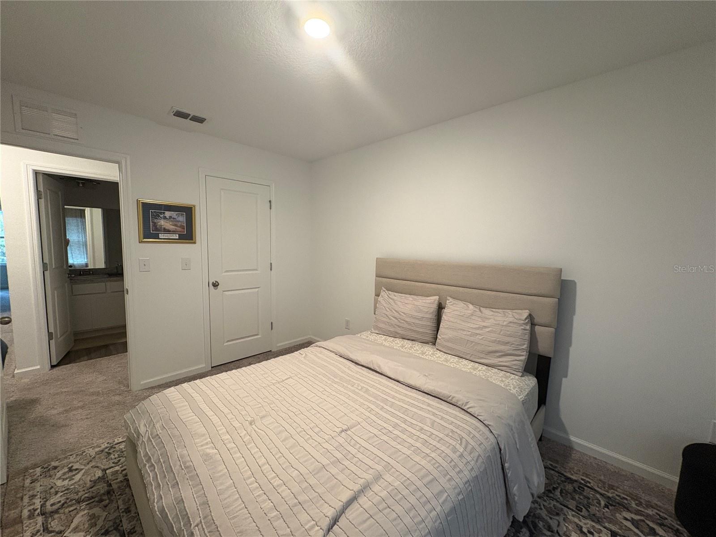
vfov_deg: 85.7
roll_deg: +0.1
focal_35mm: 14
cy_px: 268
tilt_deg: -3.9
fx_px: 290
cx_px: 358
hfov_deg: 102.1
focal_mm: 2.22
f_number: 2.2
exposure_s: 1/60
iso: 250
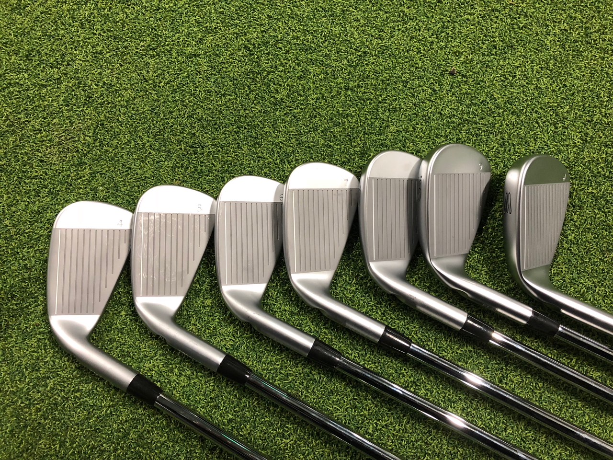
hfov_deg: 63.4
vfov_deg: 49.7
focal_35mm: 28
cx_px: 306
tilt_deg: -75.2
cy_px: 230
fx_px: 496
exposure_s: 1/17
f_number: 1.8
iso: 100
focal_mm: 3.99
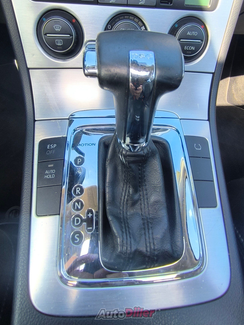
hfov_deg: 66.0
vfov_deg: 80.9
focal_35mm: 20
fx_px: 188
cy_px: 132
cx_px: 126
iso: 50
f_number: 2.2
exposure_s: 1/143
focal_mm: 1.65
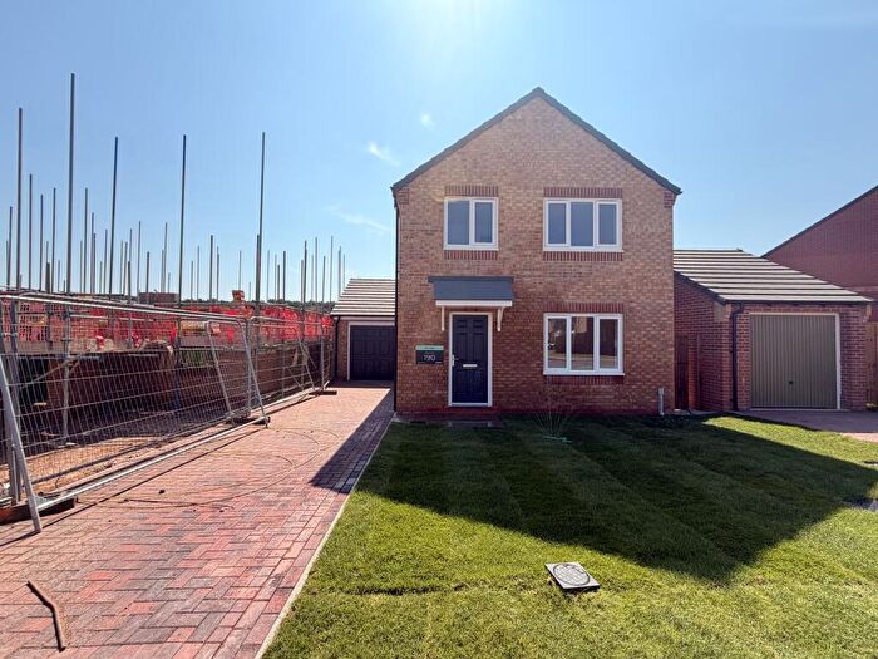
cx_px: 439
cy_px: 330
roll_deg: +0.2
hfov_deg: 102.1
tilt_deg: +1.4
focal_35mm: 14
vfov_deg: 85.7
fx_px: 355
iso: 50
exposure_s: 1/502
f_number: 2.2
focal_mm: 2.22
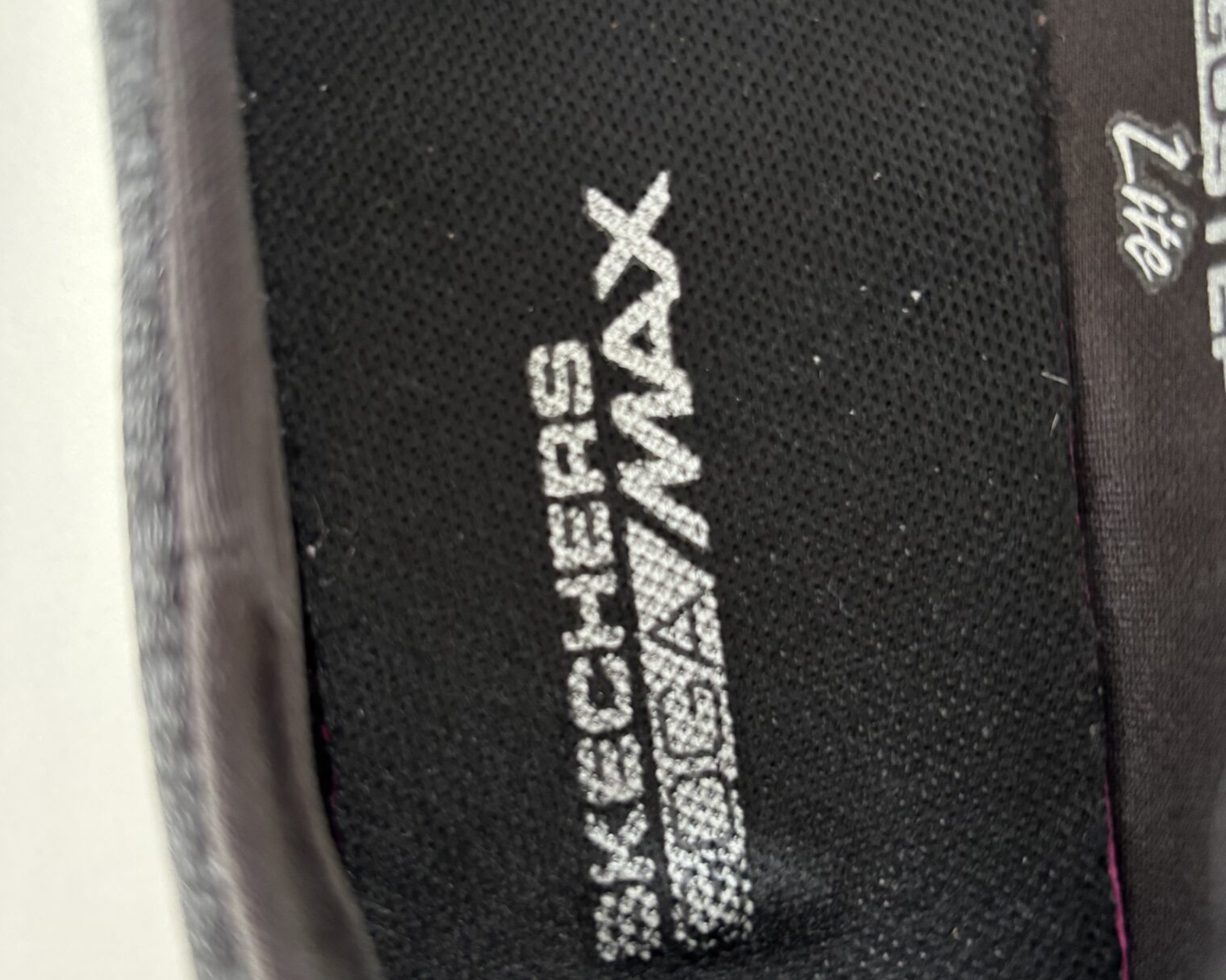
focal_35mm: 34
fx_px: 1234
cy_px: 521
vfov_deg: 43.3
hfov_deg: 52.8
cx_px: 611
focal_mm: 5.96
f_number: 1.6
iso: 800
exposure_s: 1/30
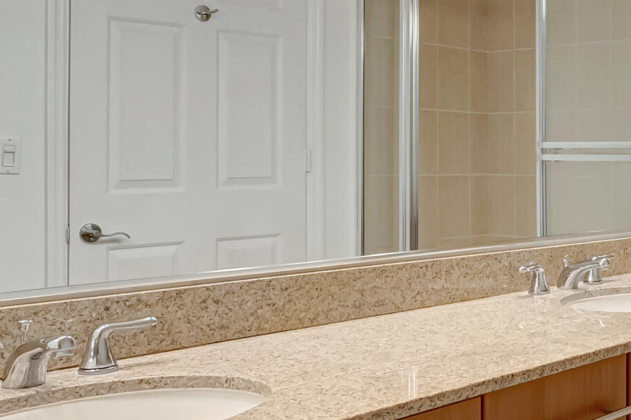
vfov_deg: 27.5
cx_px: 686
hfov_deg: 35.0
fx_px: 859
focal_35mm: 49
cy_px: 167
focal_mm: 10
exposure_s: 1/40
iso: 1000
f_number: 8
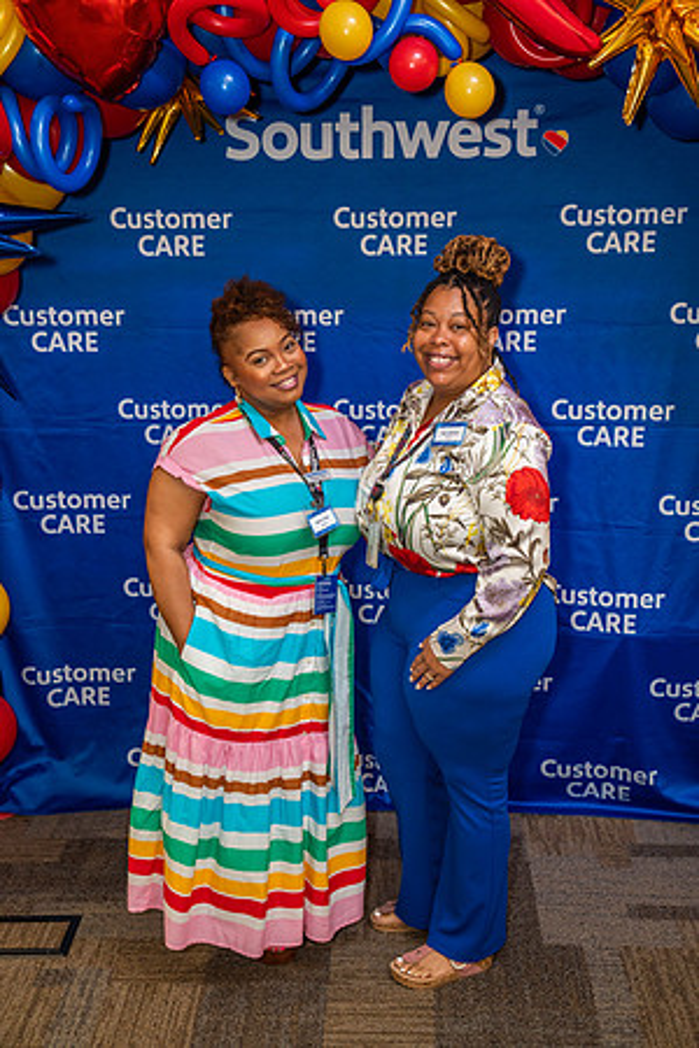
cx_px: 350
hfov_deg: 26.5
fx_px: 1485
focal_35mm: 51
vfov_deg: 38.9
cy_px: 524
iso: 2000
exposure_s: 1/160
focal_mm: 51
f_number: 4.5
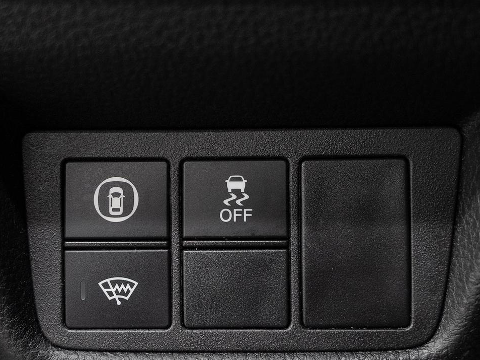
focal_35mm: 69
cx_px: 220
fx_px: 957
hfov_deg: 28.2
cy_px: 189
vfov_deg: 21.3
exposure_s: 1/40
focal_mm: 36
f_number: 3.5
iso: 1000
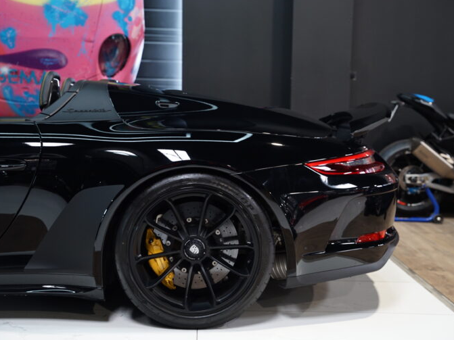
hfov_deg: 34.4
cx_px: 231
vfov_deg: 26.1
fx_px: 733
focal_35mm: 56
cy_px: 170
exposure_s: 1/80
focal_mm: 50.8
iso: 1000
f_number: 3.2
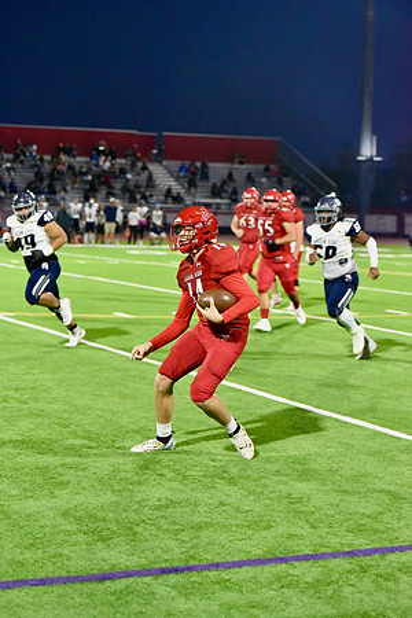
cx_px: 206
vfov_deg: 24.8
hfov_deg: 16.7
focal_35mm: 82
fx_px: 1408
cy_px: 309
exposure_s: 1/1000
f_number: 2.8
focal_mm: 82
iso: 12800
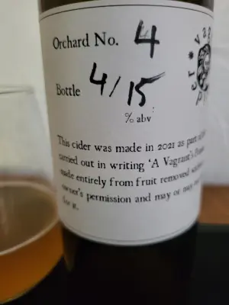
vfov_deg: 67.3
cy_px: 152
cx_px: 114
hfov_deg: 53.1
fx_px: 229
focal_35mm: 26
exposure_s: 1/25
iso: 640
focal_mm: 5.4
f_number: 1.8
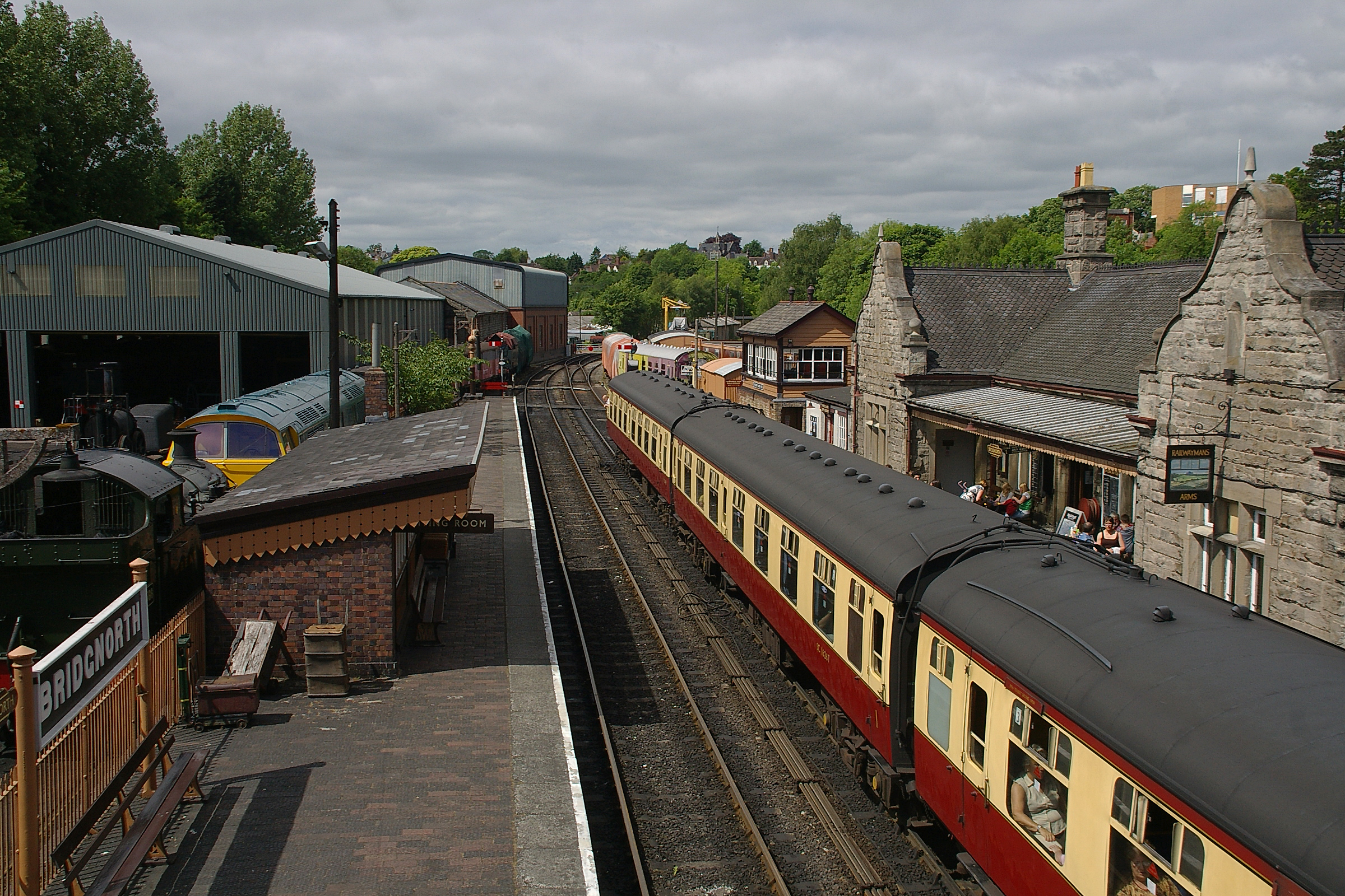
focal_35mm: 51
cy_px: 448
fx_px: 1905
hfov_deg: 38.9
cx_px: 672
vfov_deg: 26.5
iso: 200
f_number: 9.5
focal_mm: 34
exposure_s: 1/500
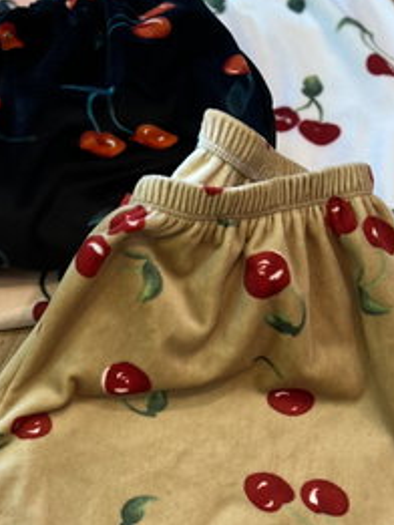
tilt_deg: -66.8
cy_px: 425
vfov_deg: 34.9
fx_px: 804
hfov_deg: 26.9
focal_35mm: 53
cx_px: 64
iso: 64
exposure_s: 1/100
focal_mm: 5.1
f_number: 1.6
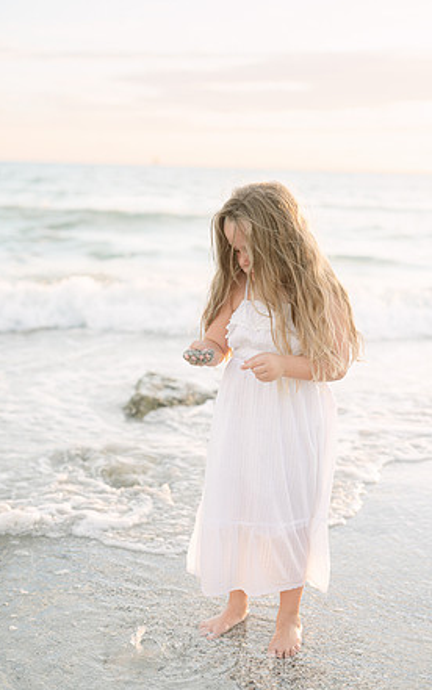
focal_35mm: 52
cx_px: 216
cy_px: 344
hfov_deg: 24.9
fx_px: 979
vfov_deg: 38.9
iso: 320
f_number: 2.5
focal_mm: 50
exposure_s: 1/500
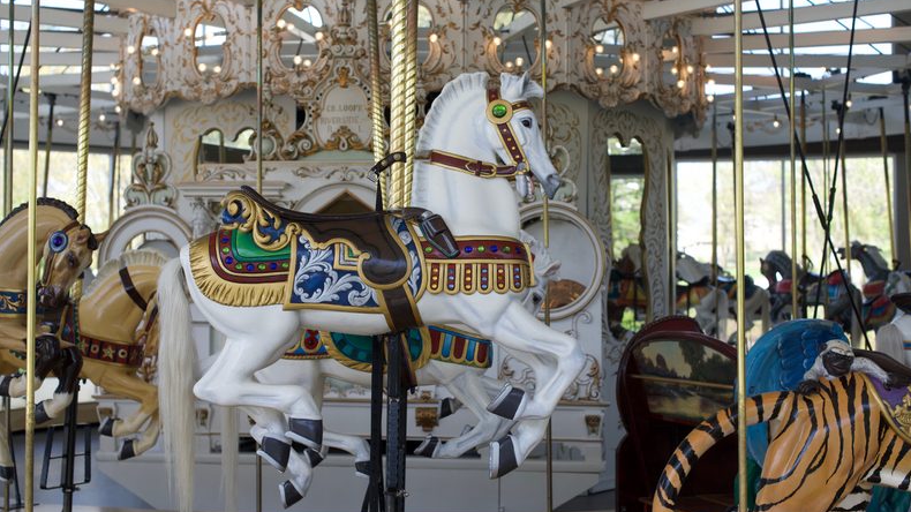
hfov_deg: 39.2
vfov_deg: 22.6
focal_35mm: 53
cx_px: 460
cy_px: 241
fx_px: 1280
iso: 220
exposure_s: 1/250
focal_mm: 50
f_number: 4
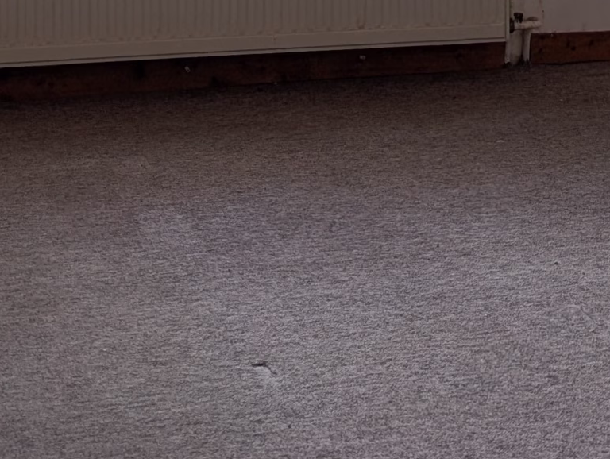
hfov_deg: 21.6
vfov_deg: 14.4
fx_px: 1588
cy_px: -375
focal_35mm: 90
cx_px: 164
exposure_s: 1/67.7
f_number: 1.68
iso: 23
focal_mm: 6.9
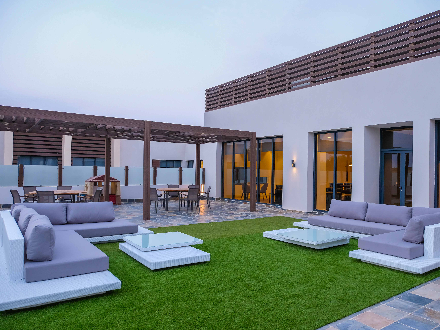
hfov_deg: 67.1
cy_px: 165
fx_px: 330
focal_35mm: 26
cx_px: 246
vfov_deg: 53.1
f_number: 2.8
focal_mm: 16
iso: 500
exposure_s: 1/60
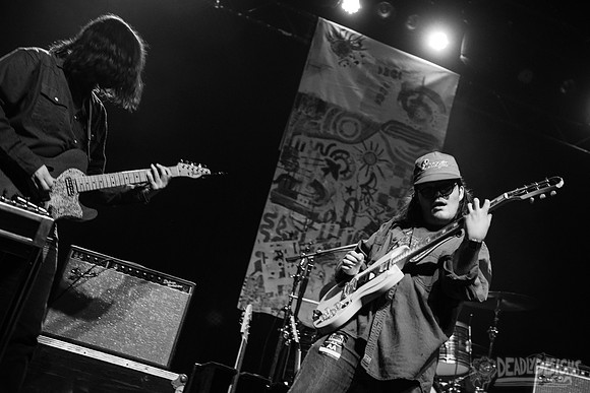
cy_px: 179
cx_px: 323
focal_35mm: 49
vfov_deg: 27.4
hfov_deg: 40.1
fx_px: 808
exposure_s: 1/125
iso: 2500
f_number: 3.2
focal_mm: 45
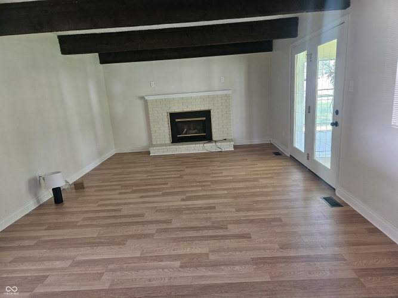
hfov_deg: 73.9
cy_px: 149
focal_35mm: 23
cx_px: 199
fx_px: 264
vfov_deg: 58.9
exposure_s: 1/60
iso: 500
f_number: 1.8
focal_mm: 5.4
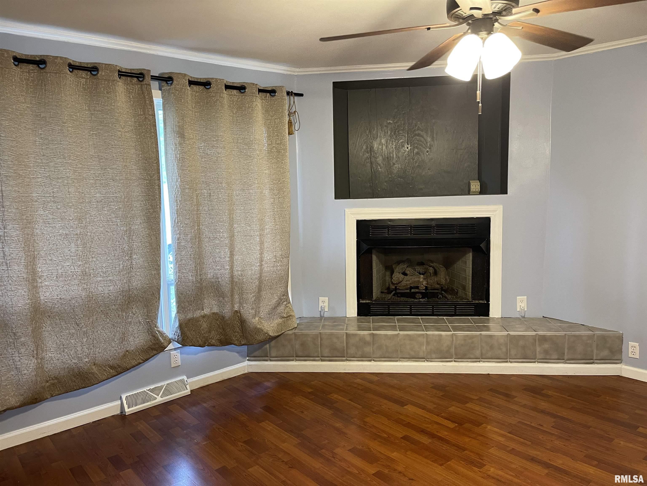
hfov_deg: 67.3
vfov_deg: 53.1
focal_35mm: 26
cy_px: 243
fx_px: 486
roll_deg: +1.0
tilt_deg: -8.6
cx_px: 324
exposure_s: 1/60
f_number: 1.6
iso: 250
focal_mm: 5.1
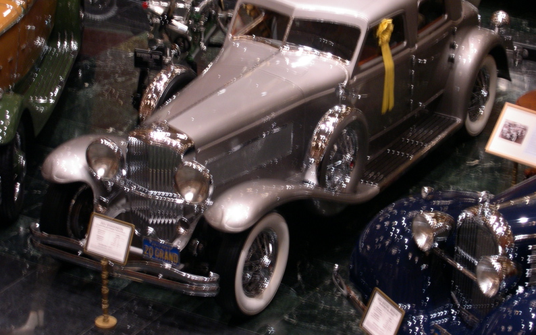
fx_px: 1592
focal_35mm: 109
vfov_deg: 12.0
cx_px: 267
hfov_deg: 19.1
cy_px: 134
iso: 179
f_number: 4.8
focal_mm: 21.6
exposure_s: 1/4.6
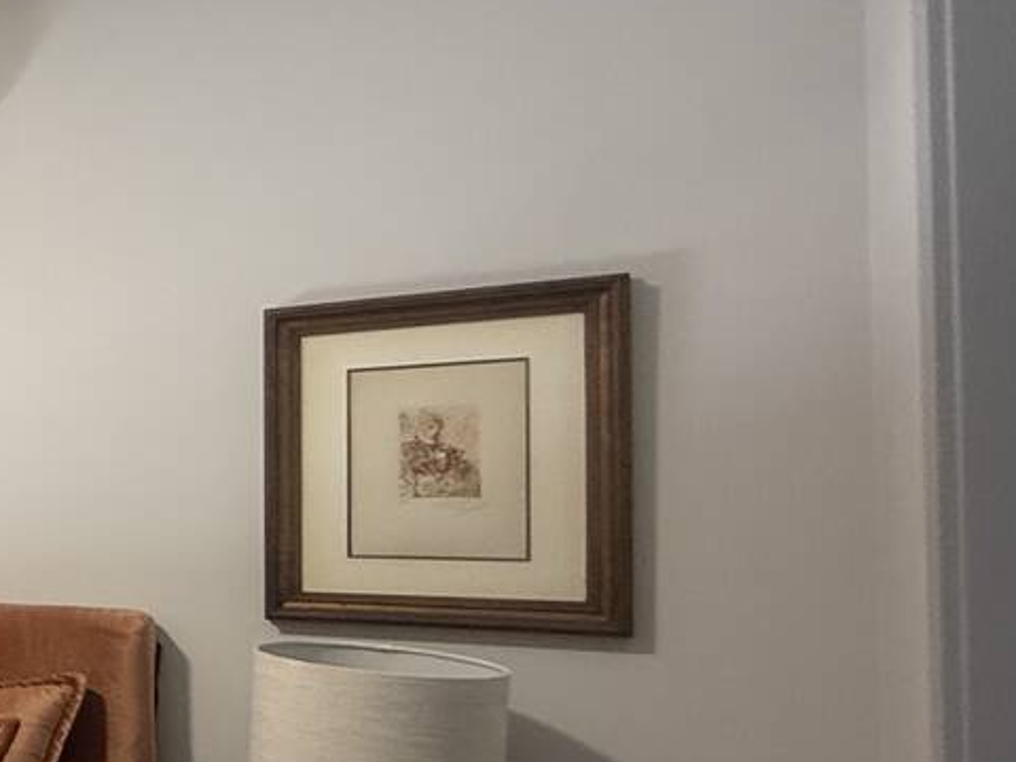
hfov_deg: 28.8
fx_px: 1233
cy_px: 510
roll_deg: -0.7
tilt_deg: +1.6
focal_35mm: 42
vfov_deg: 34.0
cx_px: -500
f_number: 2.2
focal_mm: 2.22
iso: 200
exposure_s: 1/60
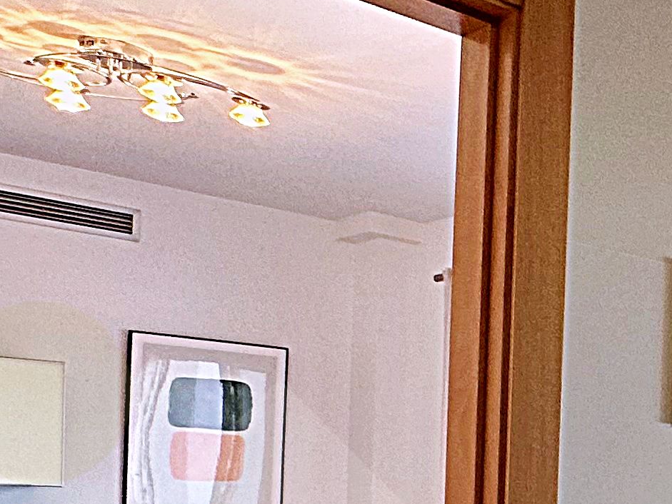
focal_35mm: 60
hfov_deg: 24.2
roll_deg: -1.5
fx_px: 1165
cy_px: 508
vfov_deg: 23.4
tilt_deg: +0.6
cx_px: 1039
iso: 80
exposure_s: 1/100
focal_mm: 2.22
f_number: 2.2
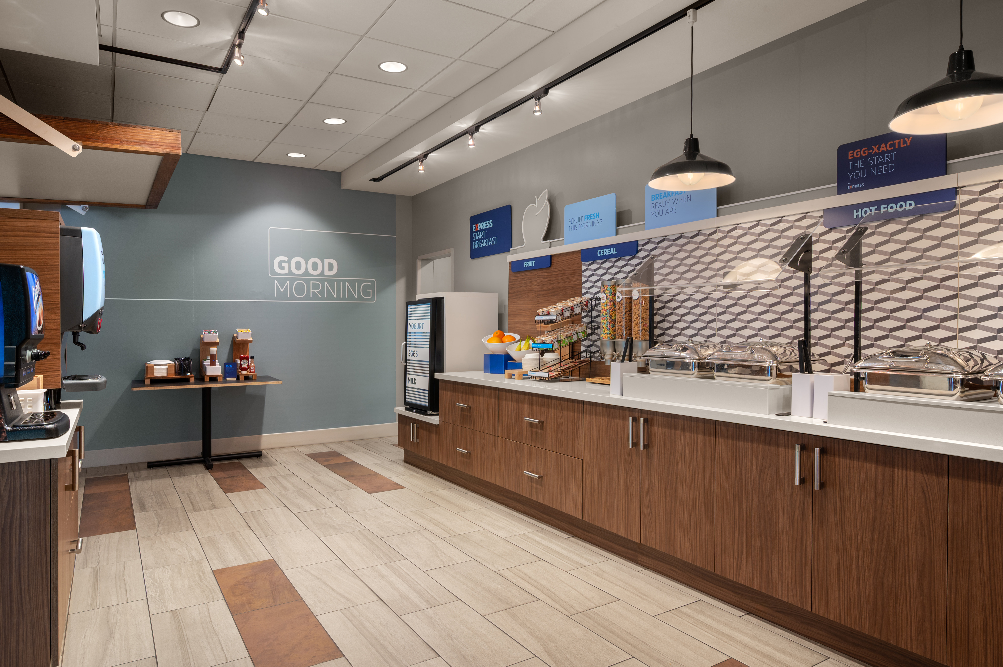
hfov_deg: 78.6
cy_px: 334
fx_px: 613
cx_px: 502
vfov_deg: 57.2
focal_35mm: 22
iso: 100
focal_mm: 22
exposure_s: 1/20
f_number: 10
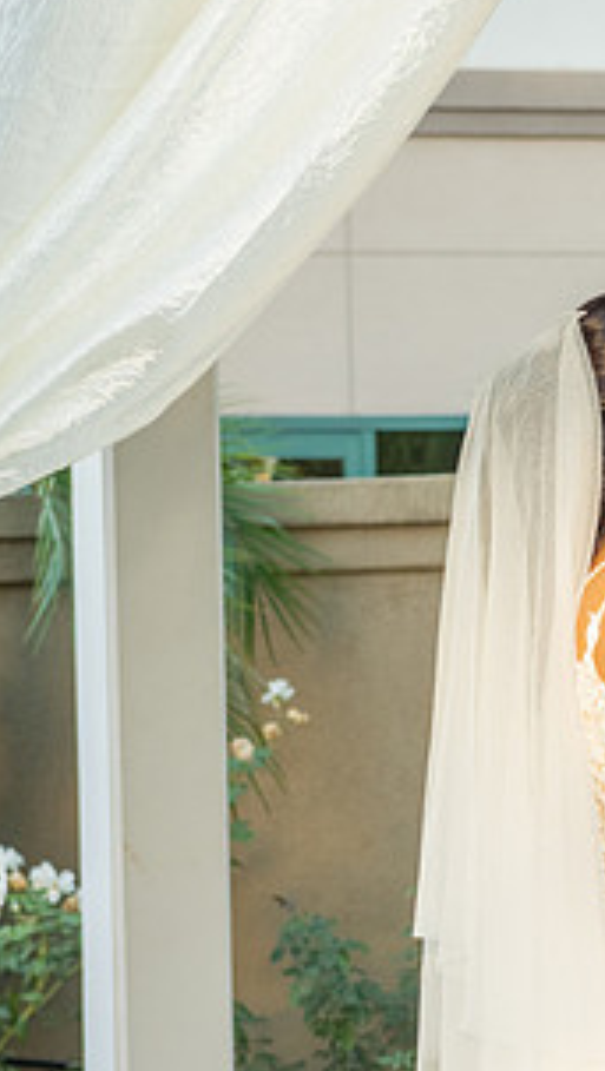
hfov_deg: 5.9
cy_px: 736
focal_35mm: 204
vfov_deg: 10.5
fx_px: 5803
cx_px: 1027
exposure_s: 1/200
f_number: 6.3
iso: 500
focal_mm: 70
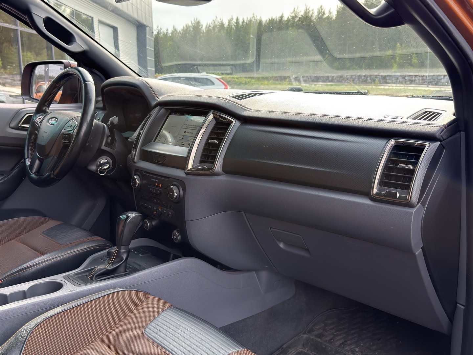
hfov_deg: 50.1
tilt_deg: -11.1
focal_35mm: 37
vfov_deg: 38.7
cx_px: 236
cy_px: 178
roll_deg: +0.3
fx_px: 506
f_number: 1.78
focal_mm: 6.76
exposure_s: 1/671
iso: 80
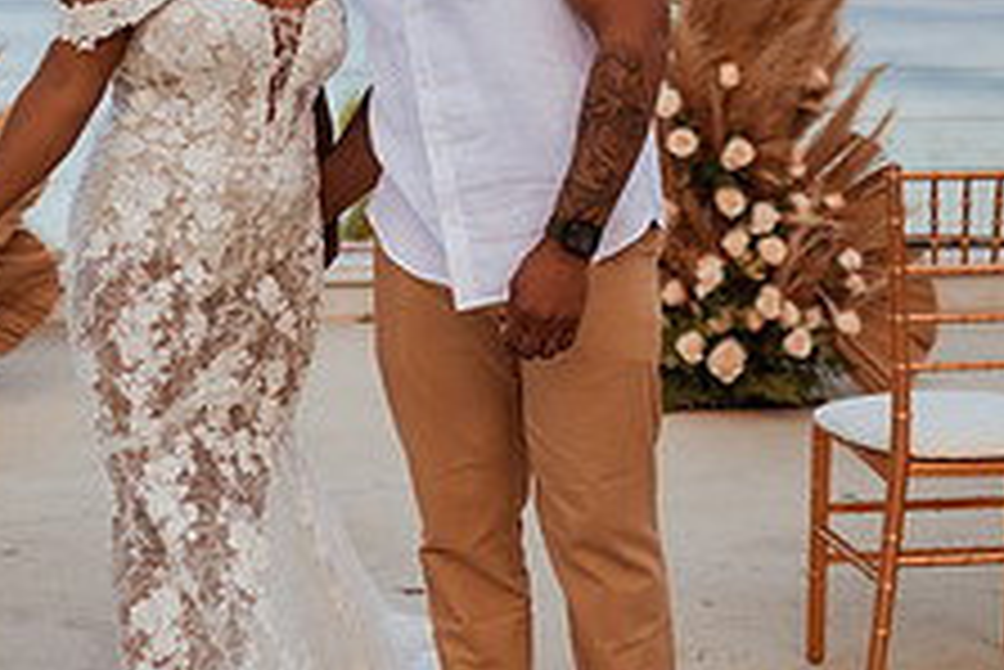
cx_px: 472
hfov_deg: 20.6
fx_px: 2763
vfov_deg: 13.8
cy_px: 181
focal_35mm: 99
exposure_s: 1/8000
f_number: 1.6
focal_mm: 35
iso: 250
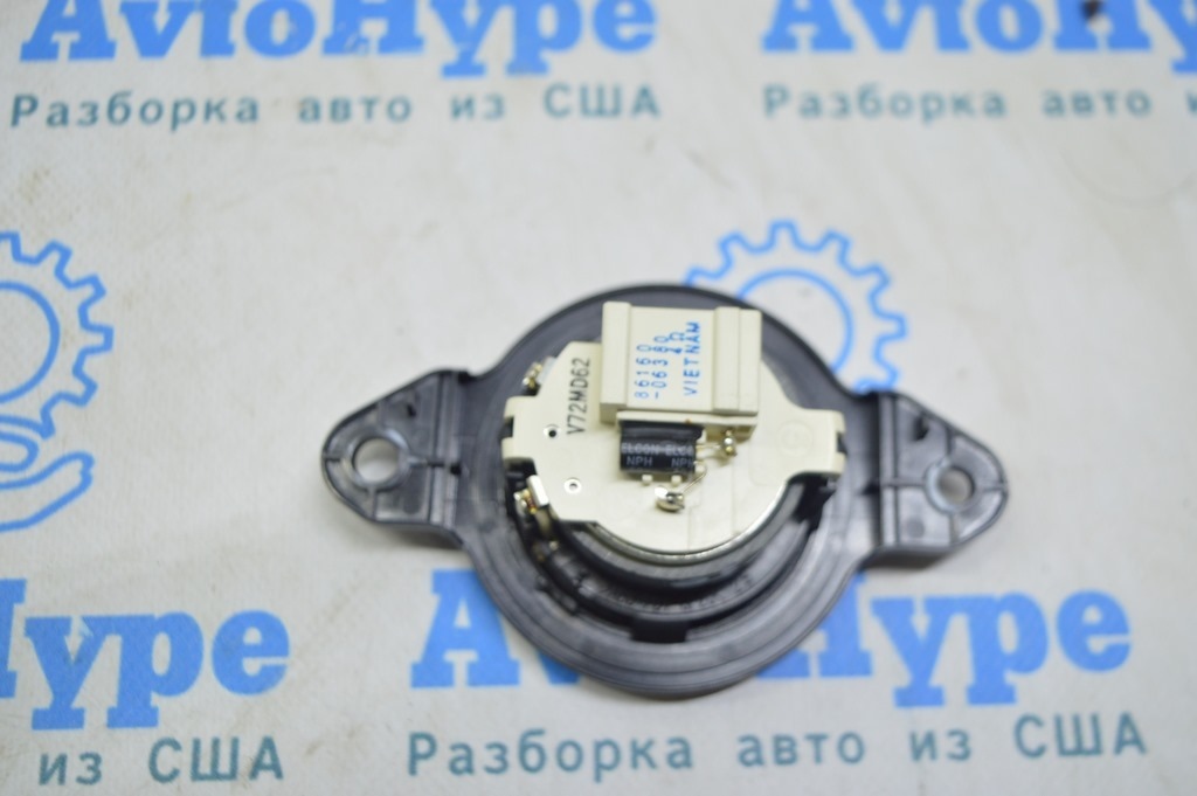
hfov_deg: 49.6
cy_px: 398
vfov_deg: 34.2
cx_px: 598
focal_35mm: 39
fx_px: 1296
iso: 400
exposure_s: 1/40
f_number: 4
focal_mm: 26
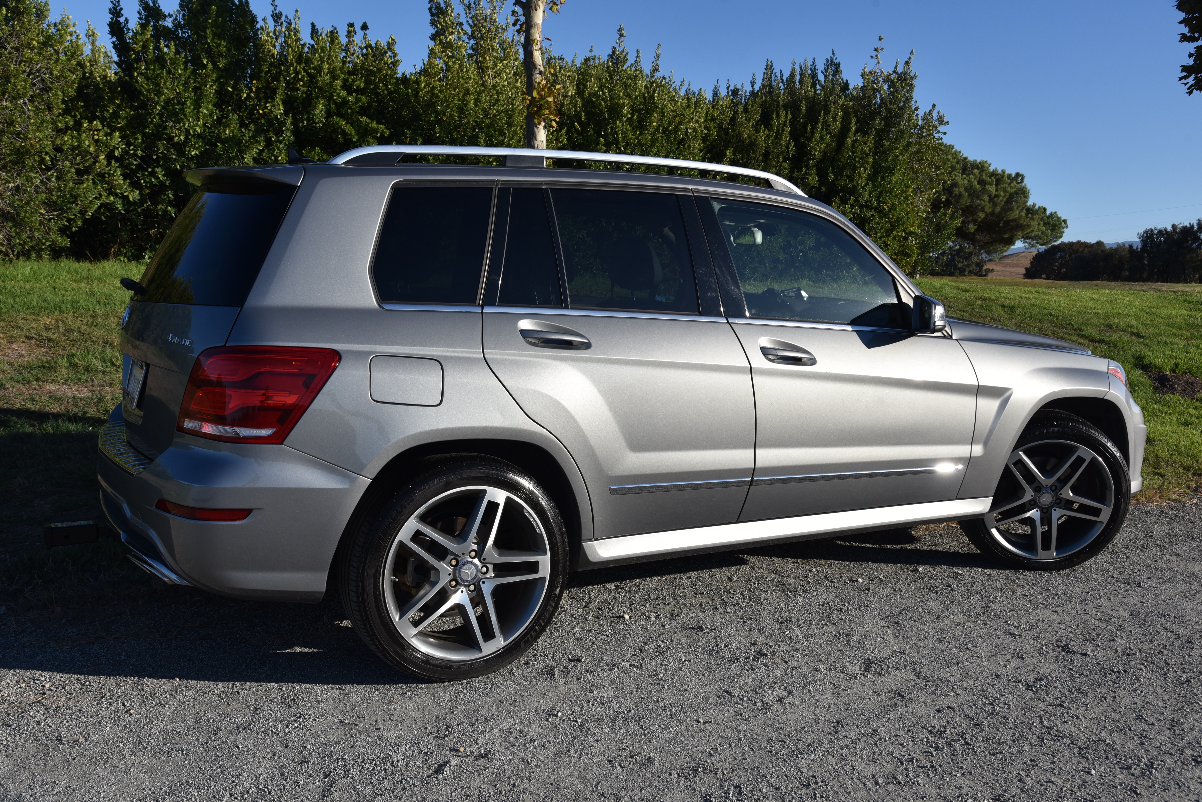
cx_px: 601
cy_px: 401
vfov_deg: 41.1
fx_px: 1069
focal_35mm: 32
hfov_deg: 58.7
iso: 200
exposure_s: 1/320
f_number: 9
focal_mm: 32
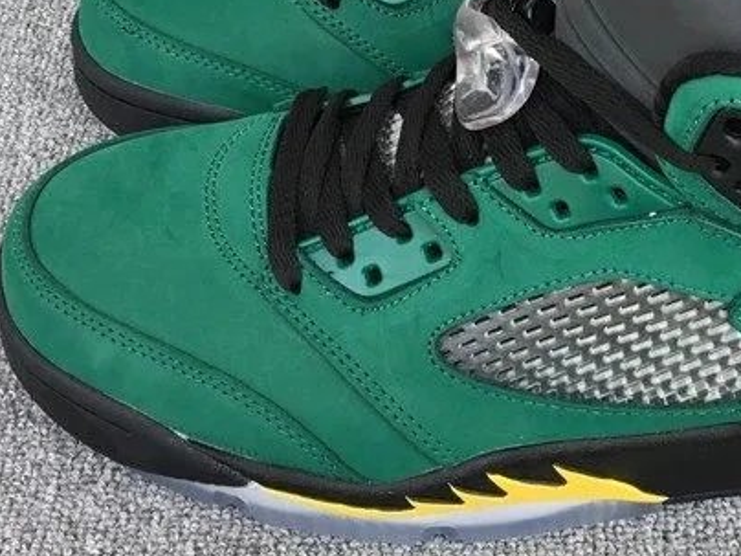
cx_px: 556
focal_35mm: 69
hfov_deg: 27.8
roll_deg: +0.6
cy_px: 96
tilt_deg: -42.9
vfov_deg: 21.0
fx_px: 1477
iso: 25
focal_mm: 3.3
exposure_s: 1/163
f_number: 2.4
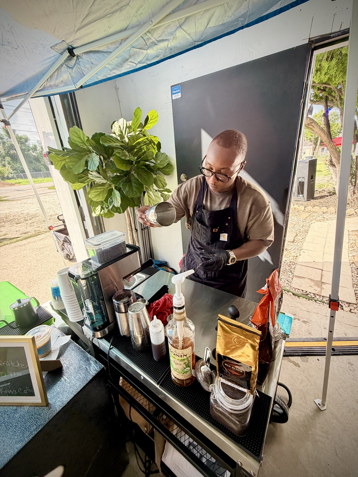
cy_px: 238
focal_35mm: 14
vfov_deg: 102.1
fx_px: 193
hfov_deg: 85.7
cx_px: 179
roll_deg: +2.8
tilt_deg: -21.4
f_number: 2.2
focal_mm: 2.22
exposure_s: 1/141
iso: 64
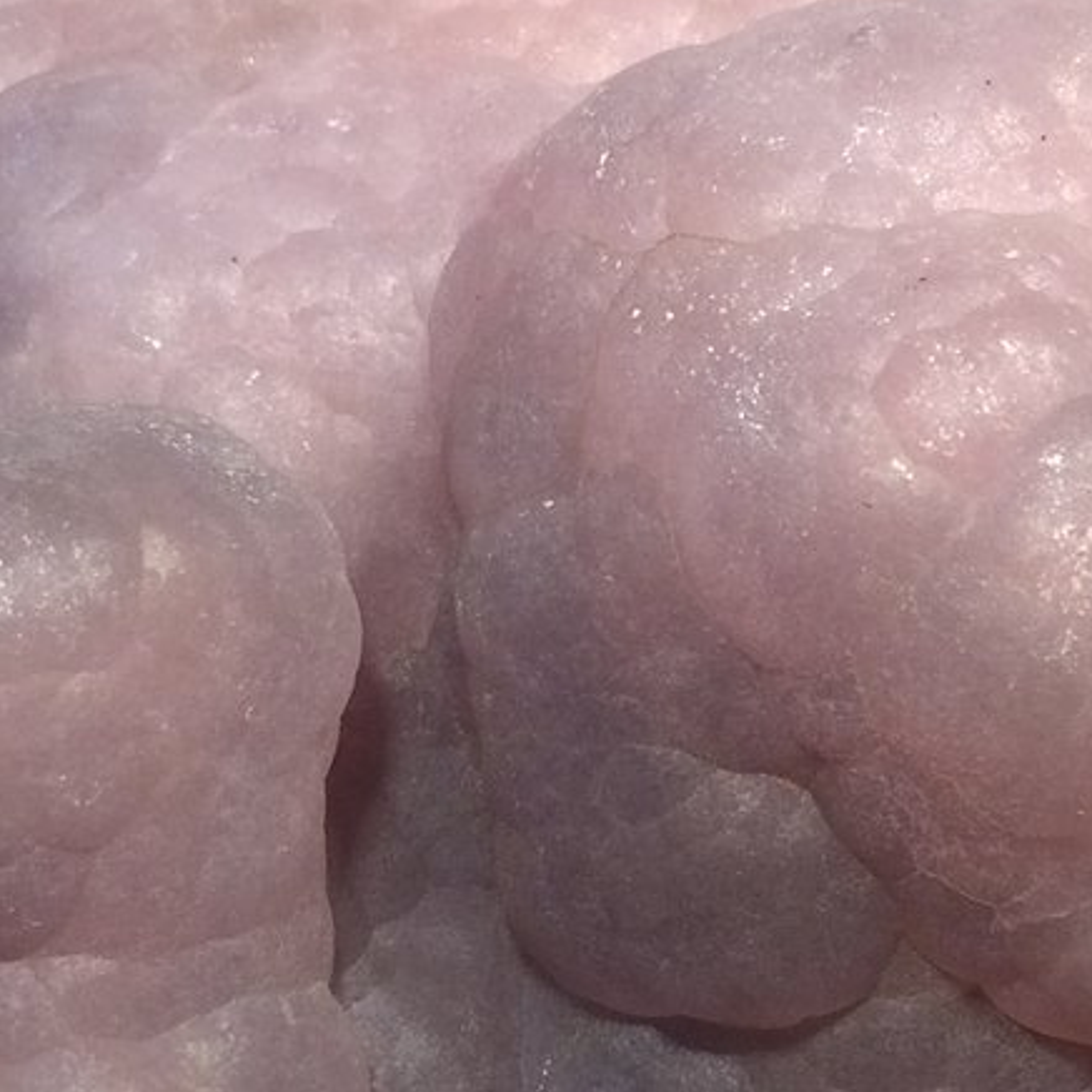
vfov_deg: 18.5
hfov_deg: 18.5
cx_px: 636
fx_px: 3355
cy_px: 554
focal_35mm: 94
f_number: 2.2
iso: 64
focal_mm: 4.15
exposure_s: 1/120
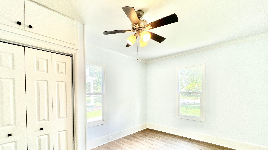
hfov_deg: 103.0
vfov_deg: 69.1
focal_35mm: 15
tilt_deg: -2.0
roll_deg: +0.8
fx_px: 107
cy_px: 96
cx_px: 132
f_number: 1.8
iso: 50
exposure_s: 1/120
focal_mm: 1.57
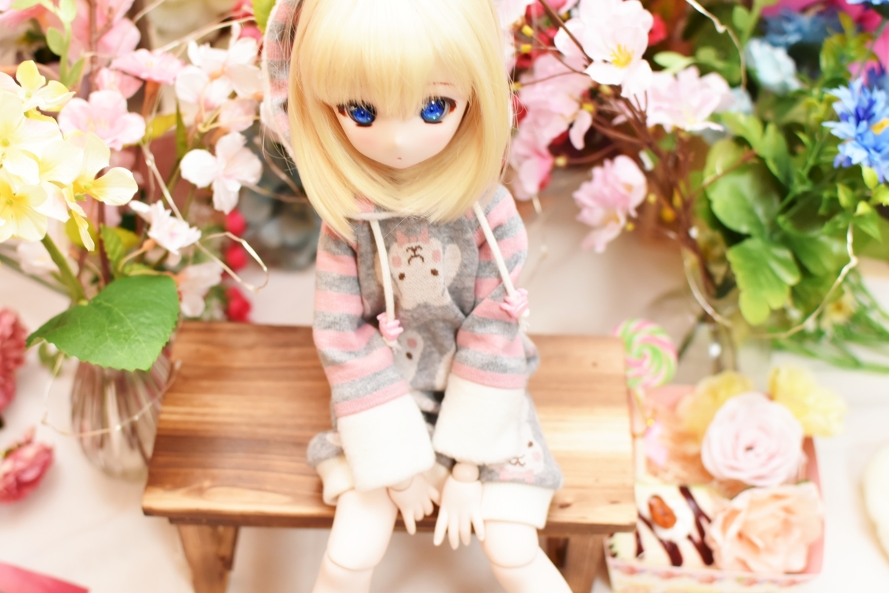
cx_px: 444
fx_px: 1296
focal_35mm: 52
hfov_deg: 37.9
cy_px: 296
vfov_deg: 25.8
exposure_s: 1/60
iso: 800
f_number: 2.8
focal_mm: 35
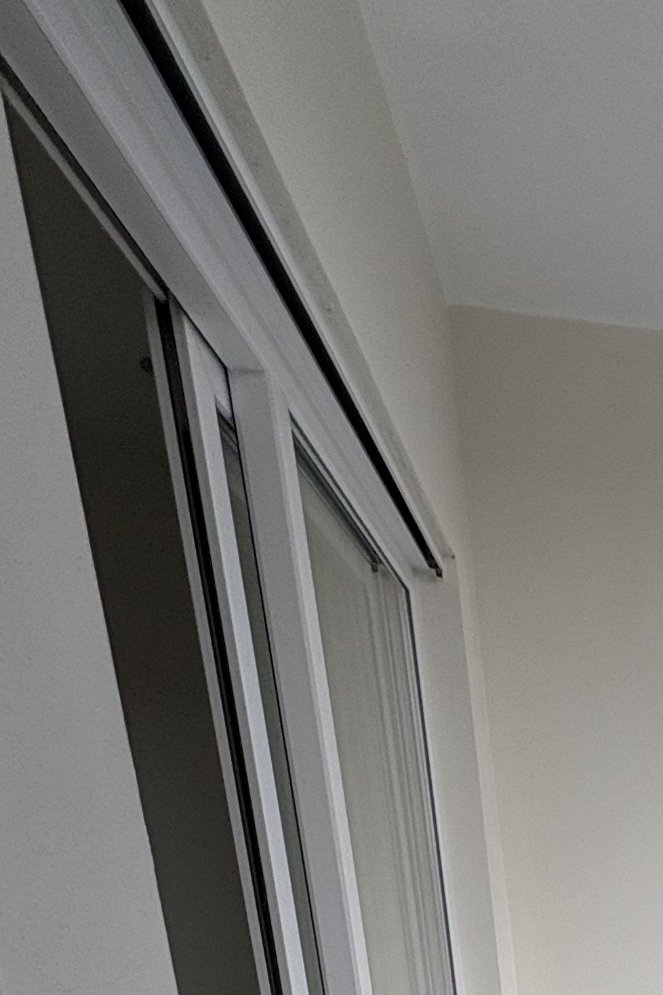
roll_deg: -0.8
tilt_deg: -17.9
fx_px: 1105
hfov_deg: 27.0
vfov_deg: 34.9
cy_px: 1275
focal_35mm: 40
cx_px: 902
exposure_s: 1/302
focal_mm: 2.22
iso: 64
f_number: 2.2
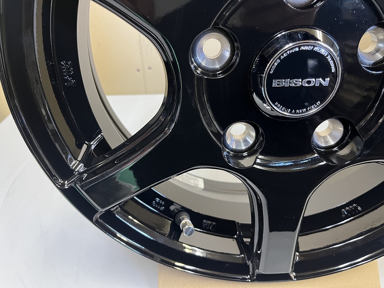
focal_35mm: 26
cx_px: 192
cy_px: 144
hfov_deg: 67.3
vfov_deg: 53.1
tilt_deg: -33.9
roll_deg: +1.7
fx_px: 288
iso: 400
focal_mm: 5.1
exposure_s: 1/60
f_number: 1.6
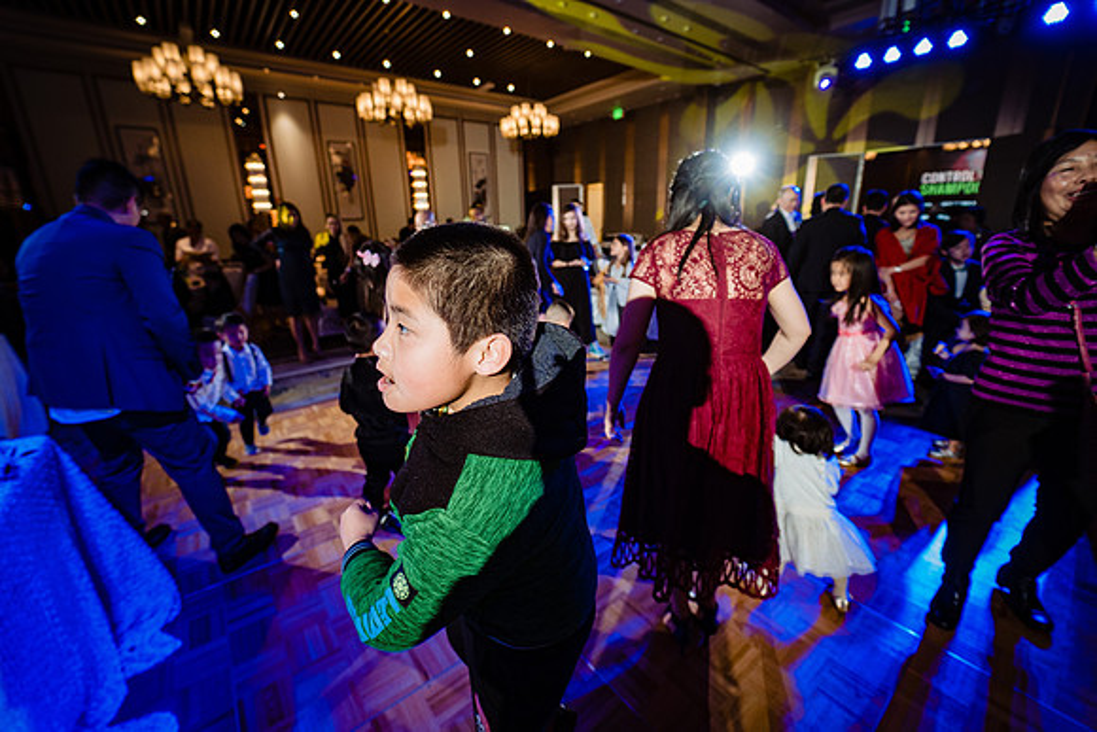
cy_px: 366
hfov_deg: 104.2
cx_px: 548
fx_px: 427
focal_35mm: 14
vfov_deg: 81.2
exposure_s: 1/160
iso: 1250
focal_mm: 14
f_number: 2.8
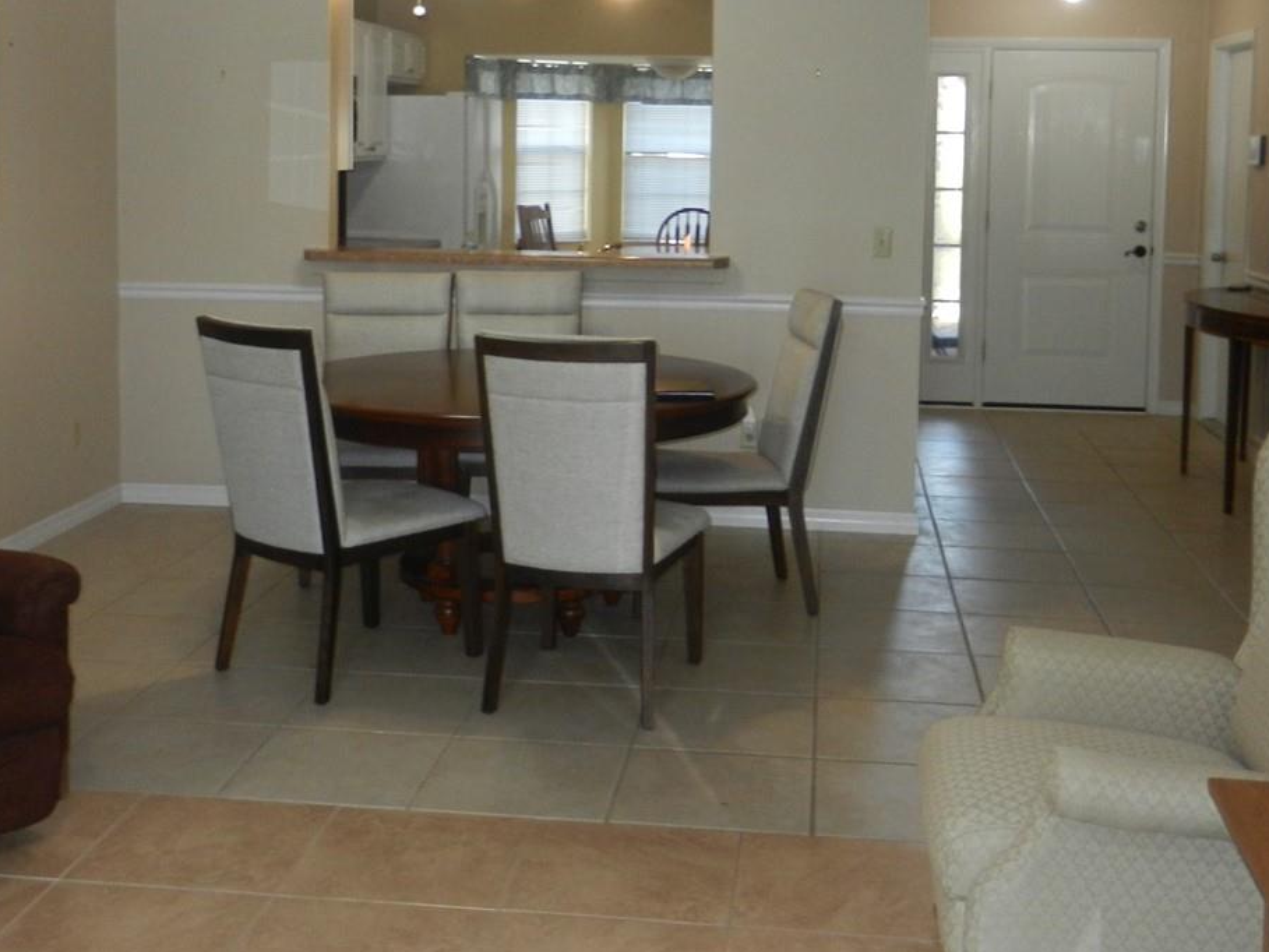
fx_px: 1613
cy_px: 255
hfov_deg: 42.9
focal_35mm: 44
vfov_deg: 32.4
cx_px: 617
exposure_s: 1/30
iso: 200
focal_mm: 4.5
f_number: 3.5
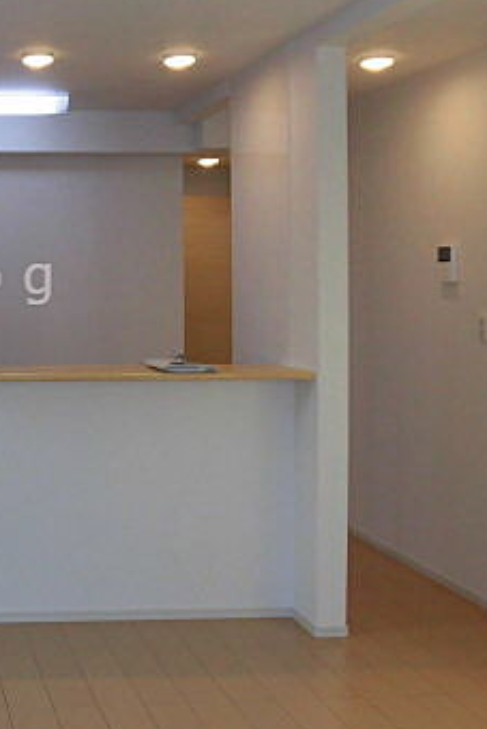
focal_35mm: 47
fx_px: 953
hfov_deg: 25.9
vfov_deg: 41.6
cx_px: -84
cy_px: 279
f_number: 3.1
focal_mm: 4.3
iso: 100
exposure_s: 1/60
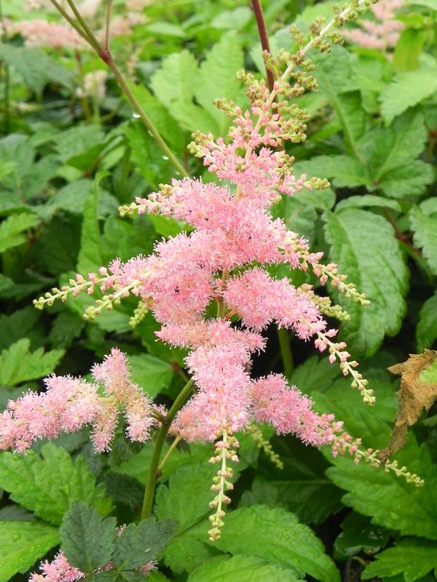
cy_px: 291
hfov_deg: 28.0
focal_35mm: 52
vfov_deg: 36.8
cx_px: 218
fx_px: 875
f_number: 4
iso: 160
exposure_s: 1/60
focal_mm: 9.2
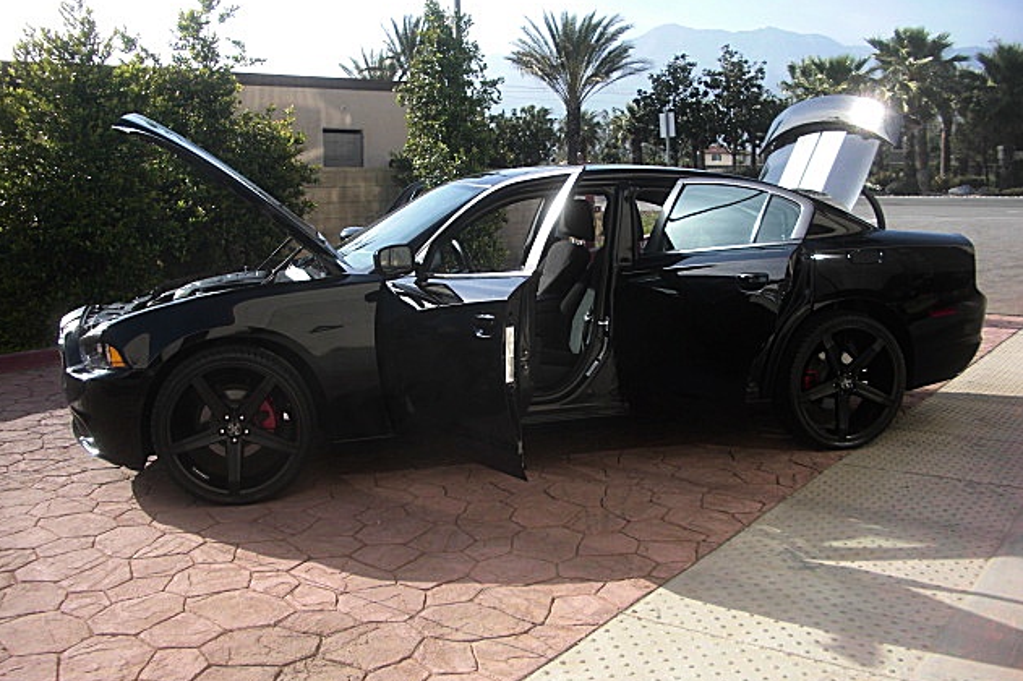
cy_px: 340
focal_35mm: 38
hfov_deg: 50.7
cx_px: 507
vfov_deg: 35.0
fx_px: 1079
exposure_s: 1/500
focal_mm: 6.3
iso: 50
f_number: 2.8
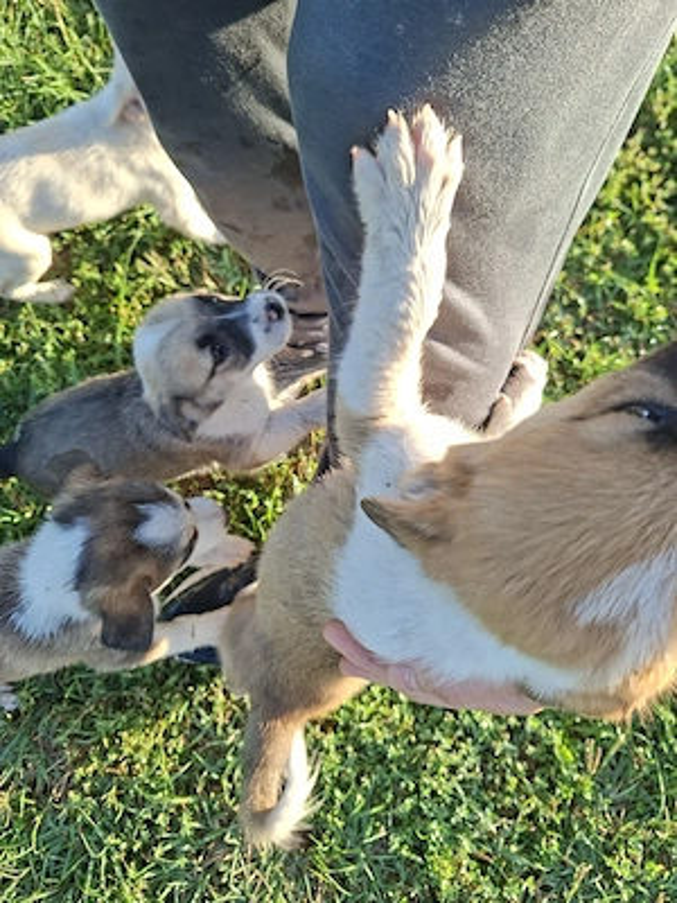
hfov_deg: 58.9
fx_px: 600
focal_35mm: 23
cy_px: 452
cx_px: 338
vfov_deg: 73.9
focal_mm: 5.54
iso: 50
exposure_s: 1/357
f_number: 1.8
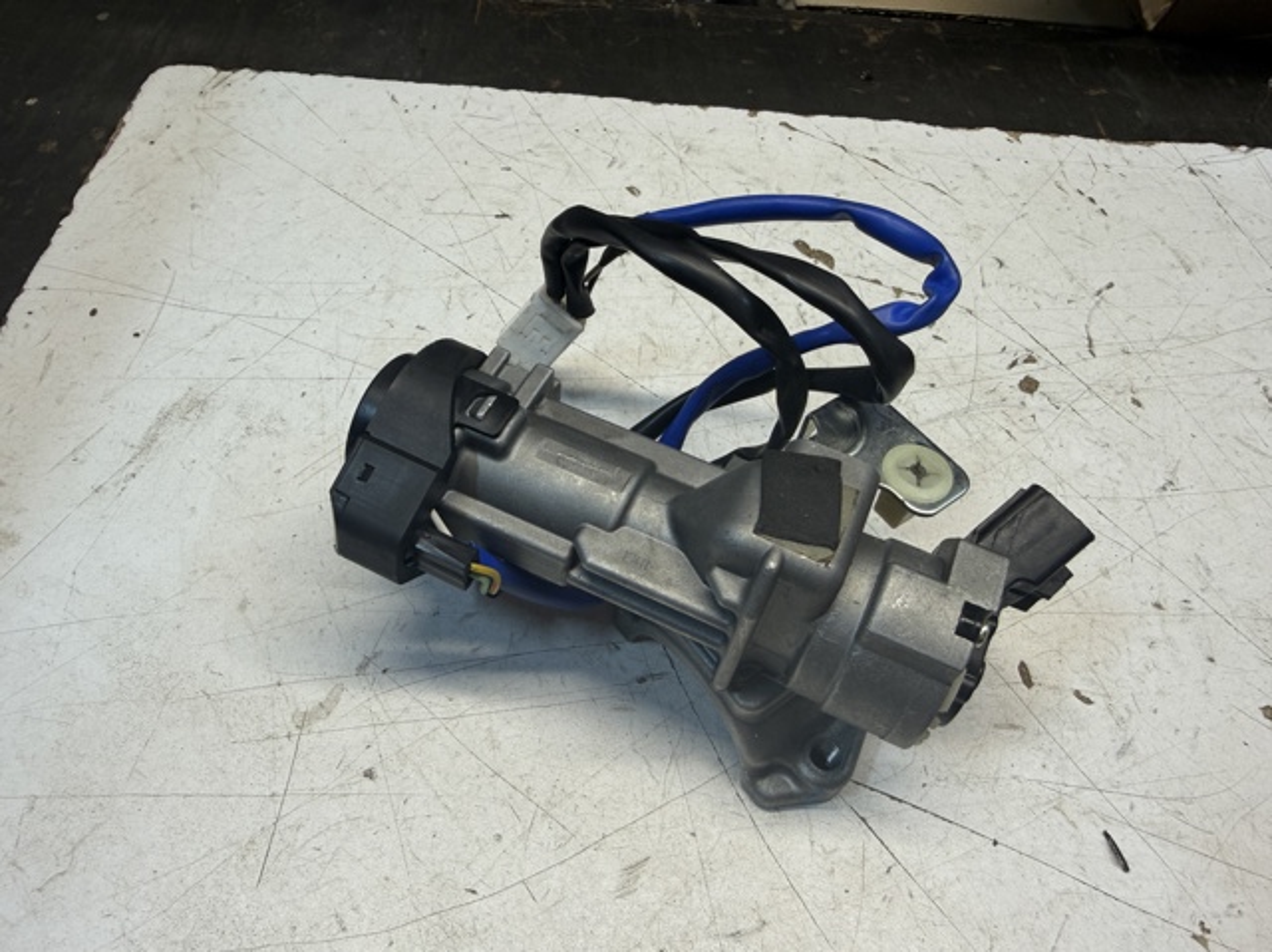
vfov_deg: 56.8
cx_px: 636
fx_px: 881
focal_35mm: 24
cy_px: 476
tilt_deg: -54.2
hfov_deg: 71.6
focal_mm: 2.22
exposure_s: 1/100
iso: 80
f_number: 2.2
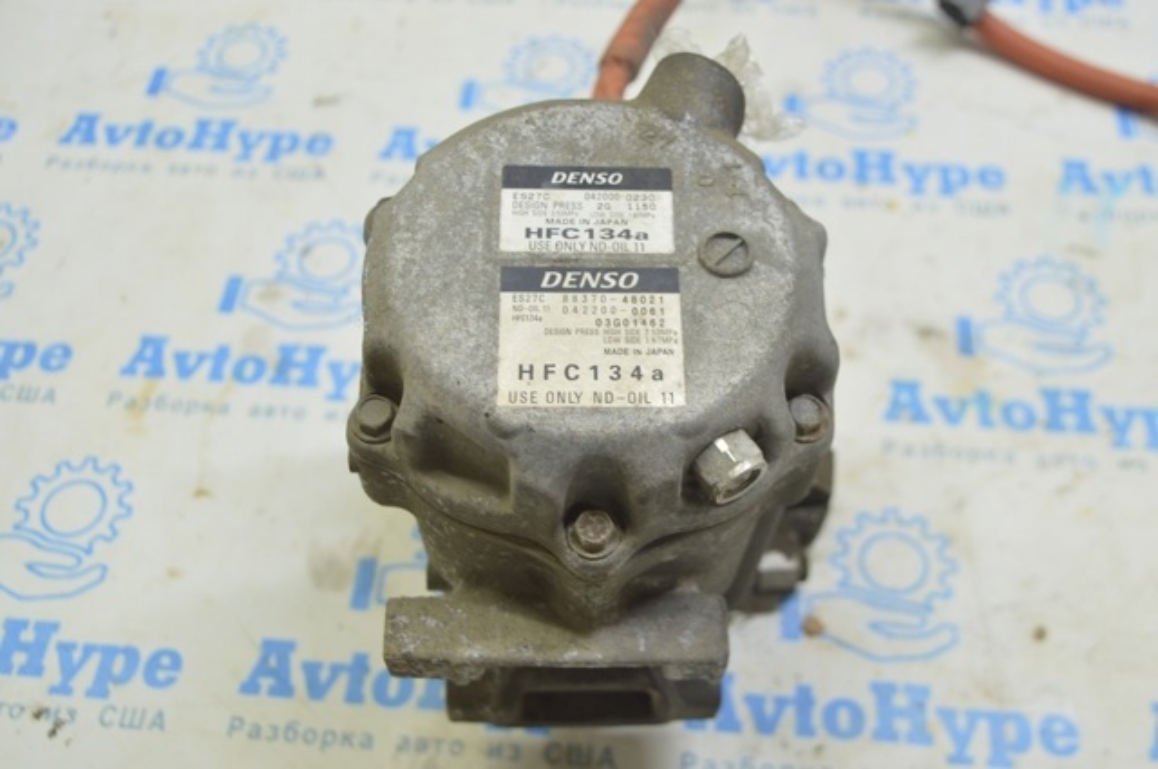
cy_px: 384
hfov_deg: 48.0
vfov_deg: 32.9
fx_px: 1301
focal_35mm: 40
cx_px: 579
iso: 400
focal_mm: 27
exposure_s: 1/20
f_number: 5.6
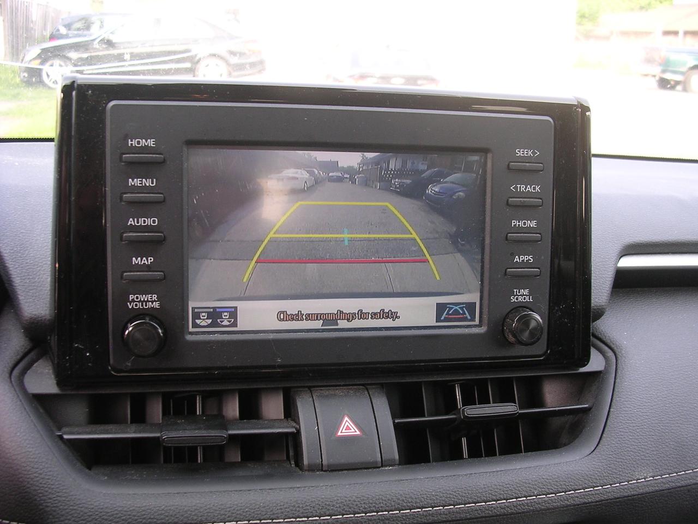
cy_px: 262
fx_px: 766
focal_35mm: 38
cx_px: 349
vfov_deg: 37.7
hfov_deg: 49.0
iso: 100
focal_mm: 5.8
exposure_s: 1/48.8
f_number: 2.8
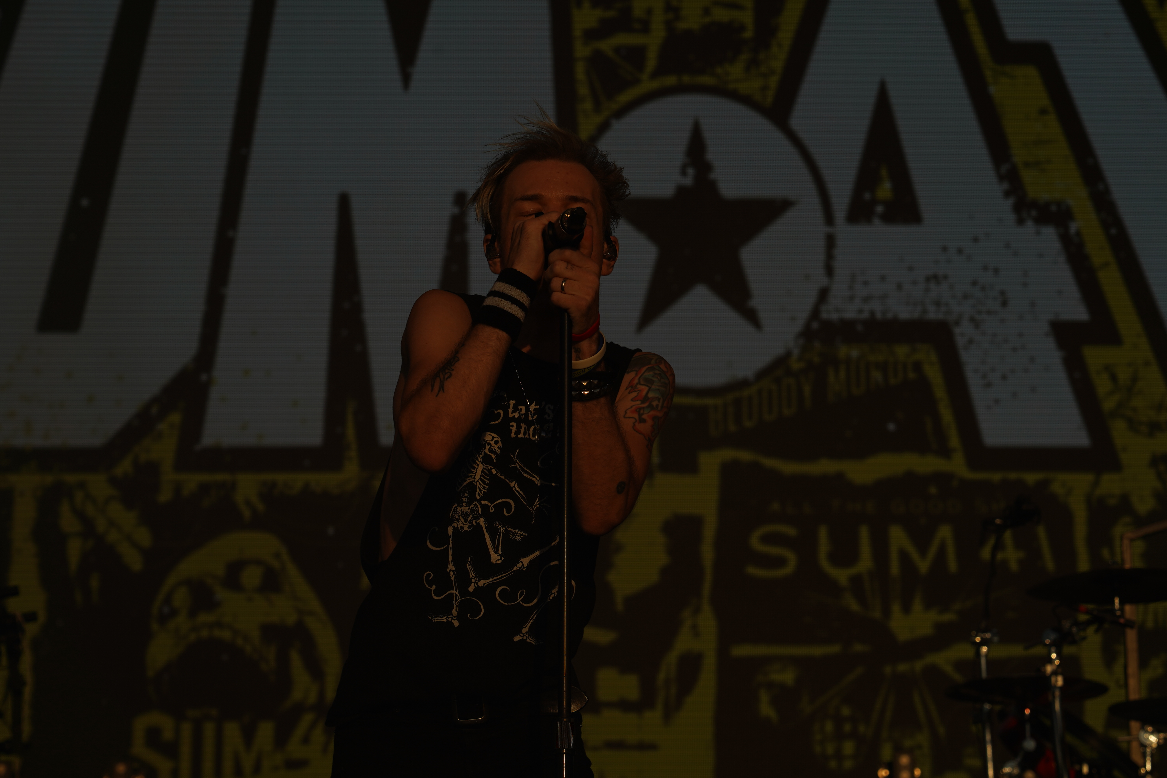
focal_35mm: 106
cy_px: 392
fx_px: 3436
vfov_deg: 12.9
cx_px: 584
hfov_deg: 19.3
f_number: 8
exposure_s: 1/1250
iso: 100
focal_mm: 105
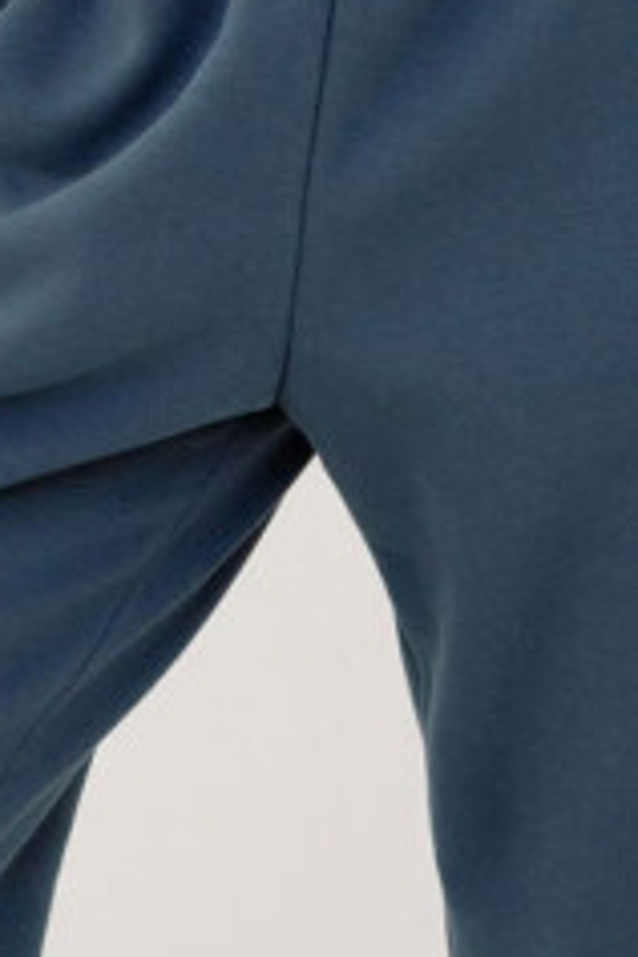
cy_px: 670
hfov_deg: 5.5
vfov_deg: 8.2
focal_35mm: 251
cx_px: 464
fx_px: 6672
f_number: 9
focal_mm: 55
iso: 1250
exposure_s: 1/100
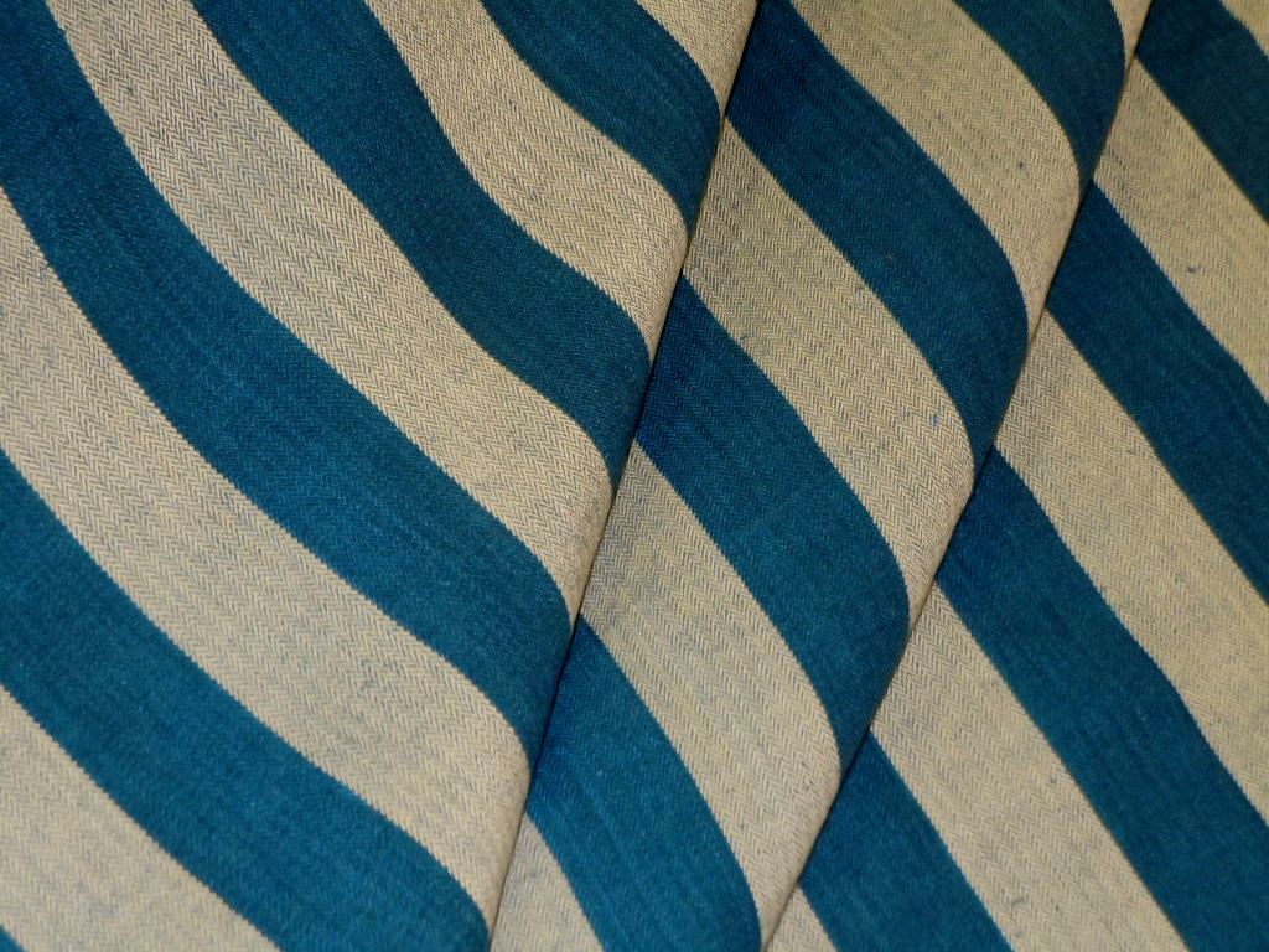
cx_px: 634
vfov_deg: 19.9
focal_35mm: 74
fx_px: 2713
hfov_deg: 26.3
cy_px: 476
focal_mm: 13.2
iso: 400
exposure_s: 1/40
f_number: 5.2
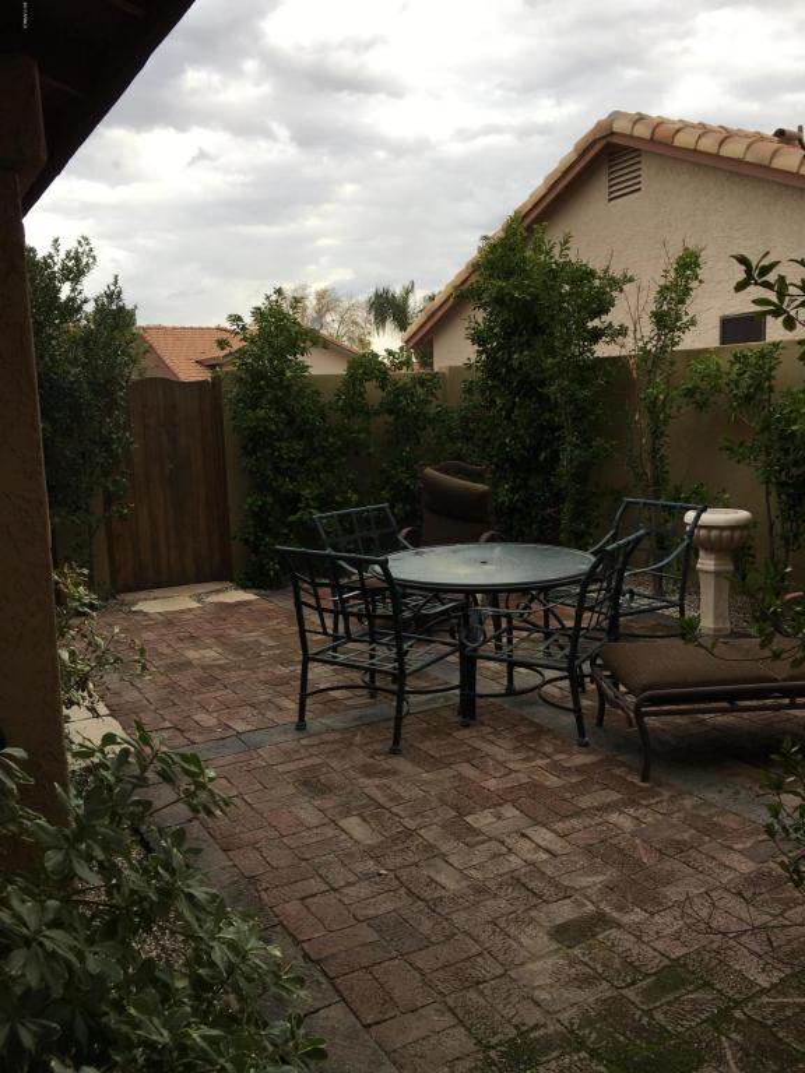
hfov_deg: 48.2
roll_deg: +2.7
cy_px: 536
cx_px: 402
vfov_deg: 61.7
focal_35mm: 29
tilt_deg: -7.7
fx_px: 899
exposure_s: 1/182
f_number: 2.2
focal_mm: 4.15
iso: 25
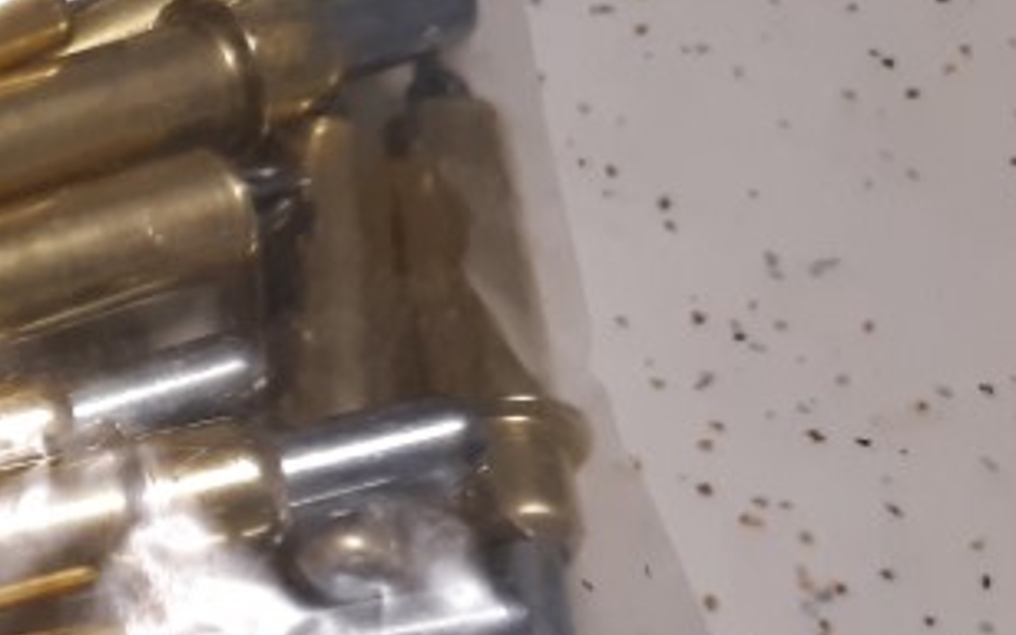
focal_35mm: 99
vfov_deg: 13.2
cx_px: -642
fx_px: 2742
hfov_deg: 18.0
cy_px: 446
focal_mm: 3.7
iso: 125
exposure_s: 1/40
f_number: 1.7
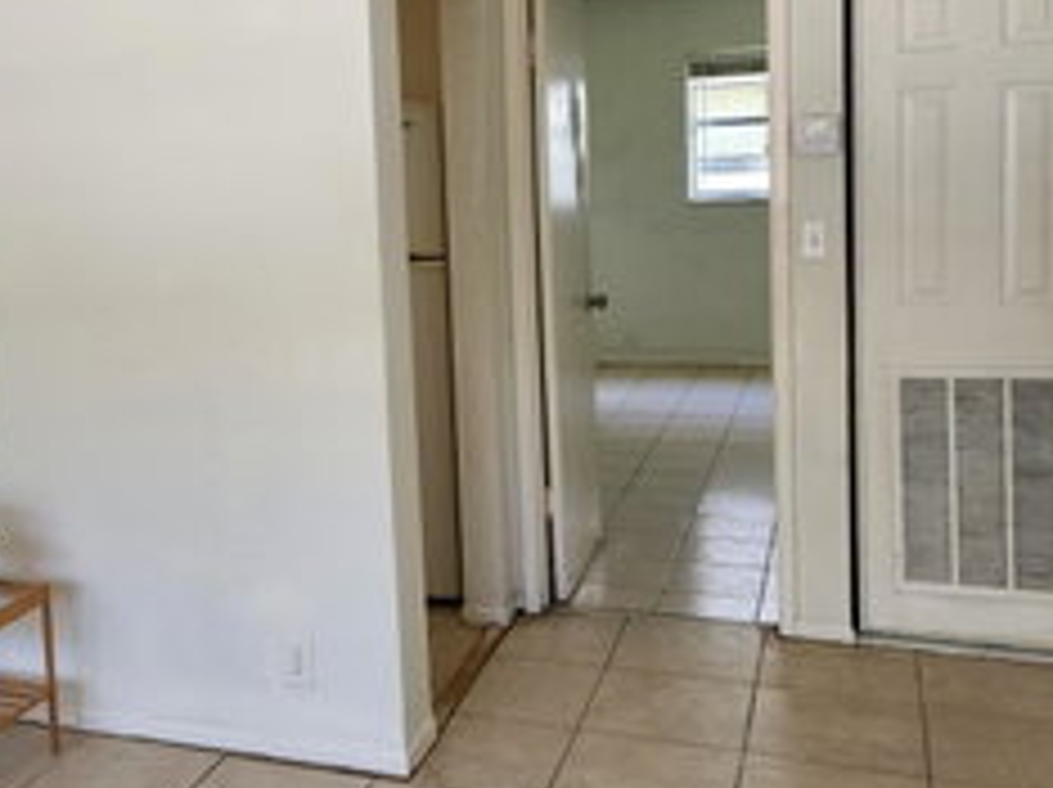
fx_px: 1276
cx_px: 326
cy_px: 270
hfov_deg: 44.0
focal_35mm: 42
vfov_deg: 34.0
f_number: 1.8
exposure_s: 1/180
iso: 100
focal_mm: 6.4
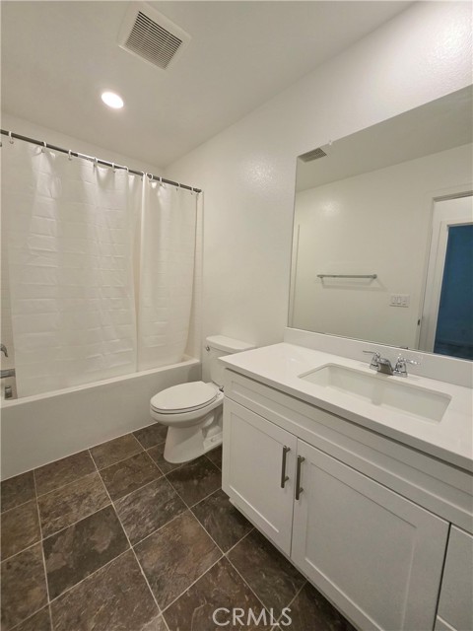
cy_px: 316
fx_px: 237
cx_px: 236
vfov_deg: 106.2
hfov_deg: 89.9
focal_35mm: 13
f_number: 2.2
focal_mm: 1.7
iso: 200
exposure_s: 1/120
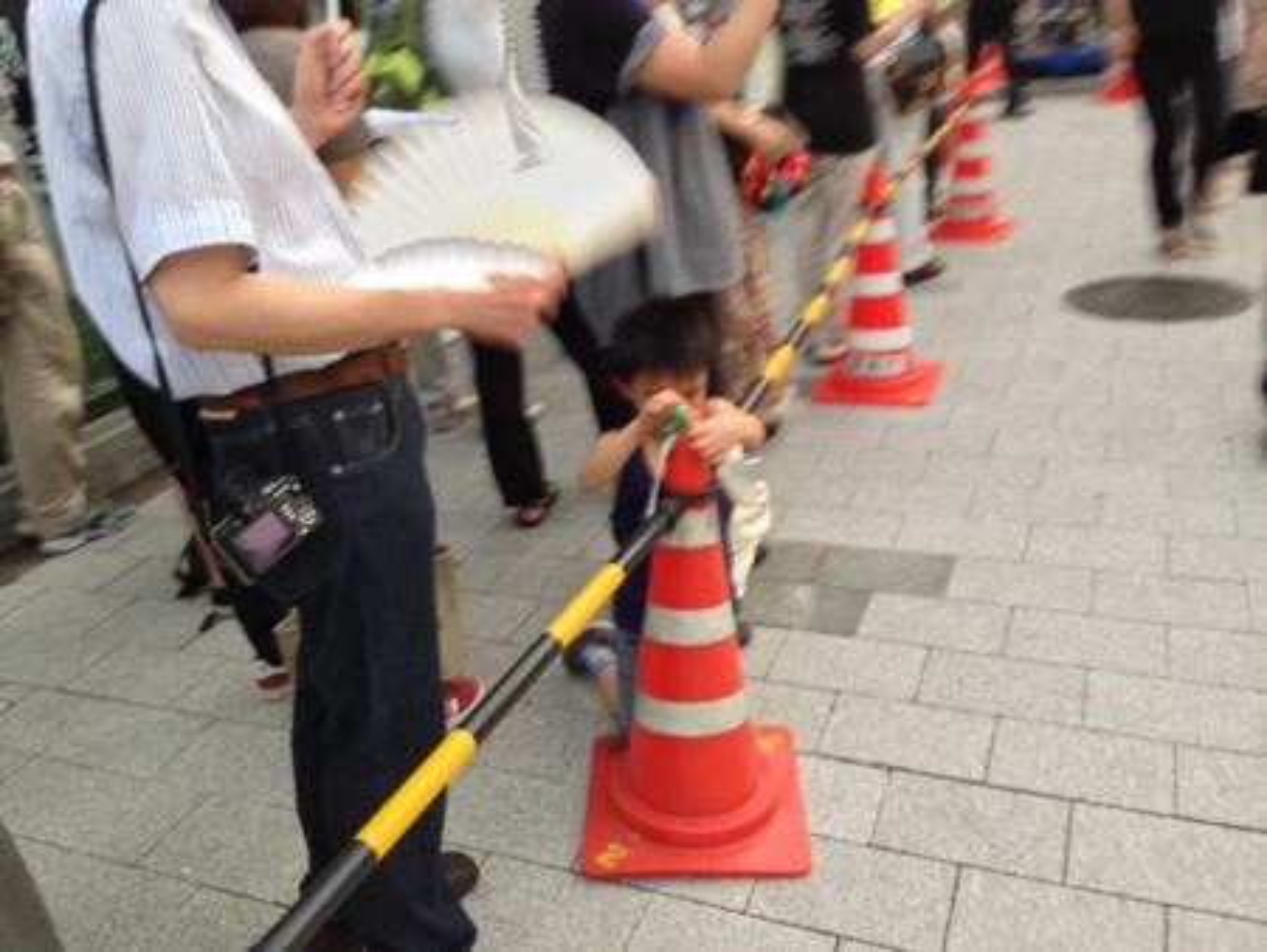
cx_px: 634
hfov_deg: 55.3
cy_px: 476
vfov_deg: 43.0
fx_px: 1208
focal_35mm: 33
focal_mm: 4.13
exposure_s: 1/20
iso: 80
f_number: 2.4
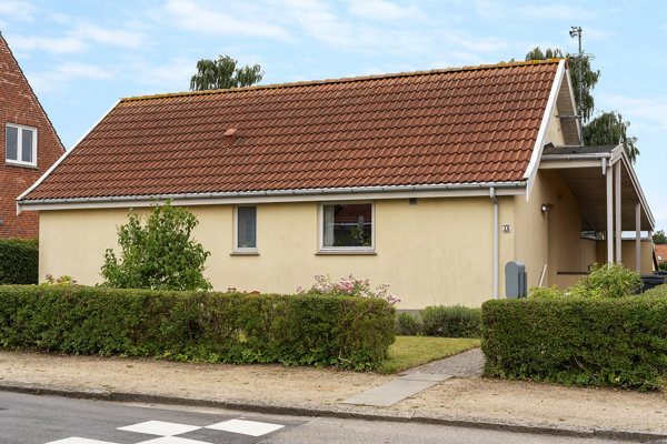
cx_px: 334
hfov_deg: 41.9
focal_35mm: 47
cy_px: 222
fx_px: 871
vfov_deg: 28.6
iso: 200
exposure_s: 1/200
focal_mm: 47
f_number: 8
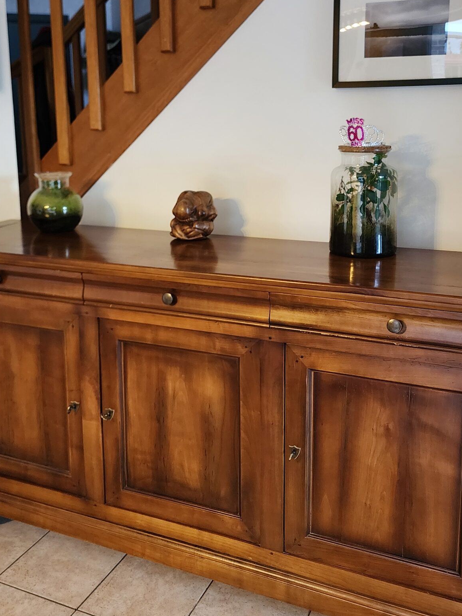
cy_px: 214
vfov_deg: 48.3
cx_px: 211
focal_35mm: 38
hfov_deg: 37.7
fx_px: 676
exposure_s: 1/40
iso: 640
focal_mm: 6.4
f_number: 1.8
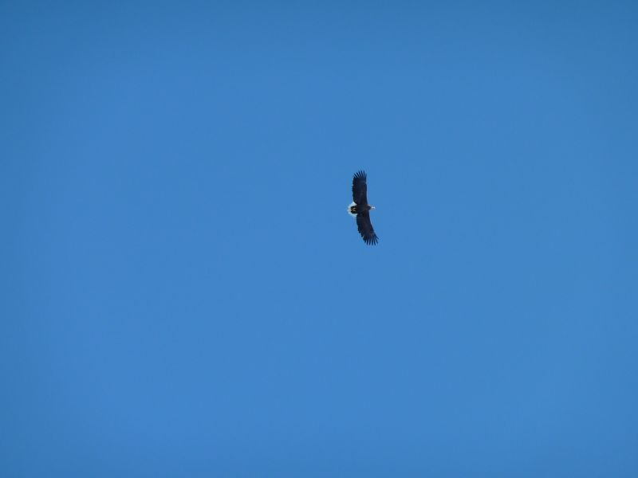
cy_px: 239
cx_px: 319
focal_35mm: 300
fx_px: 5529
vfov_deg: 5.0
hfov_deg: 6.6
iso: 80
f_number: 4.9
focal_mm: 49.2
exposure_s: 1/250
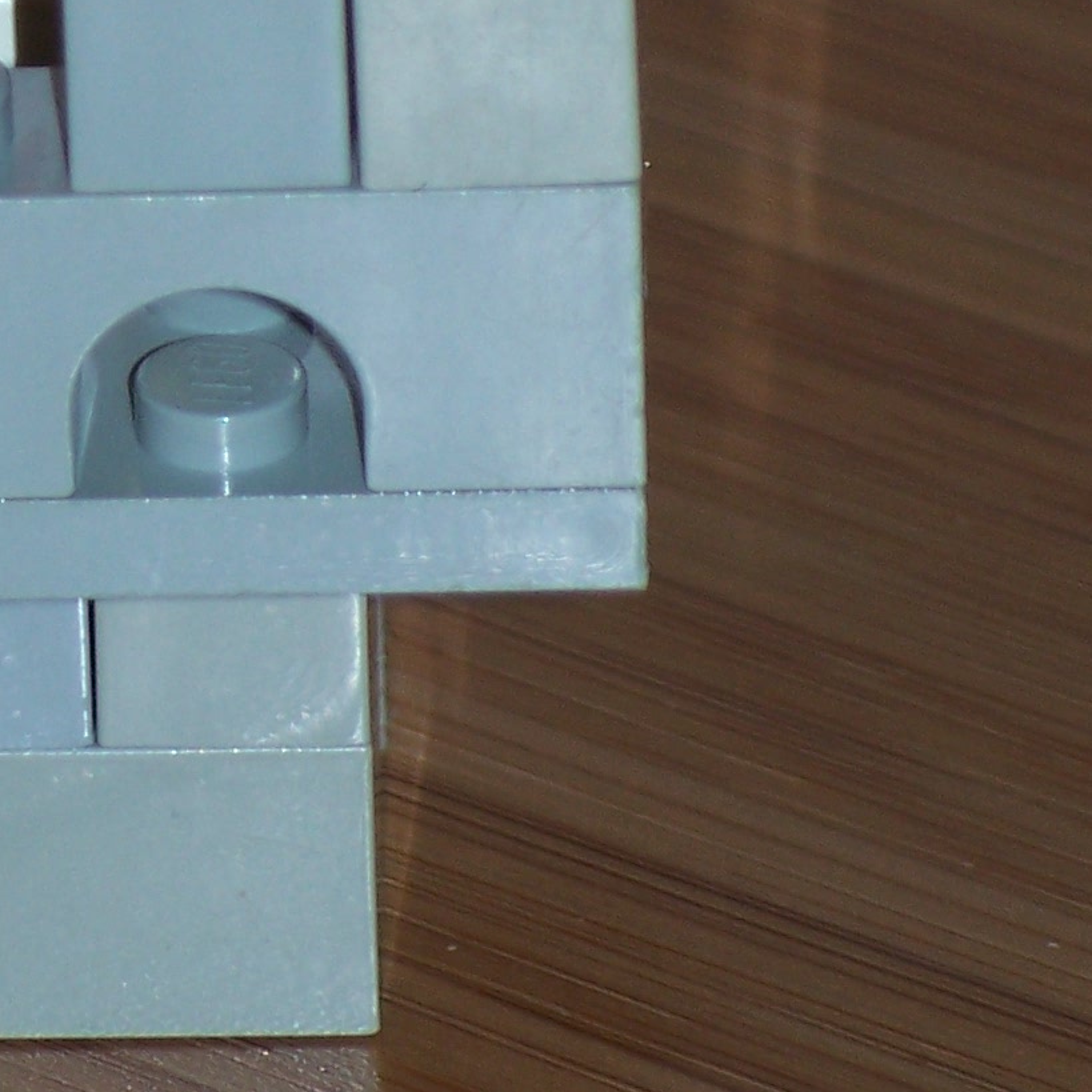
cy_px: -208
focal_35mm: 652
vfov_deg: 2.7
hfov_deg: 2.7
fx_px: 23270
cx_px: -171
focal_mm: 38.8
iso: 80
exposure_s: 1/200
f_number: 4.4
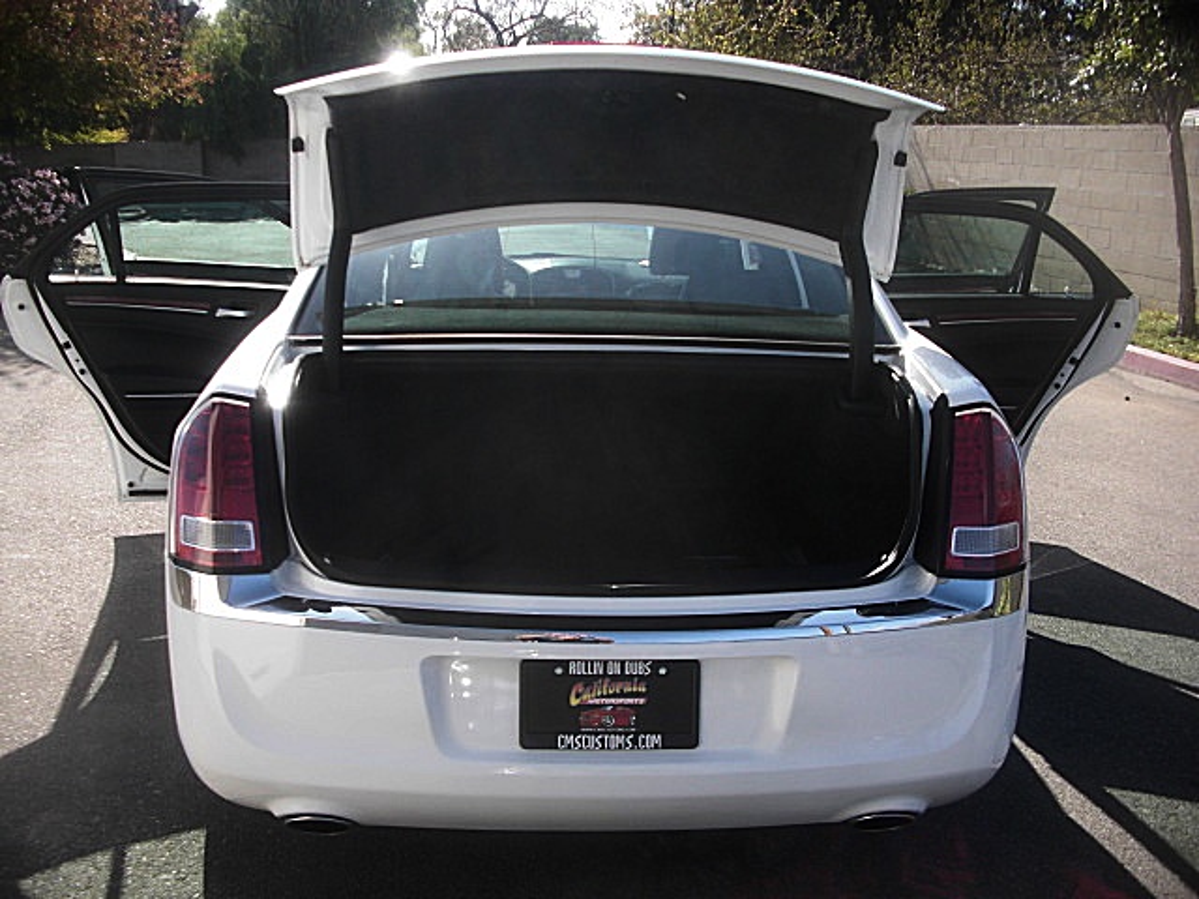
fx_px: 1247
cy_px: 450
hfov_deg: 51.4
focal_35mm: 36
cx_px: 600
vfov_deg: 39.7
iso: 50
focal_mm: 6.3
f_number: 2.8
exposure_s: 1/500
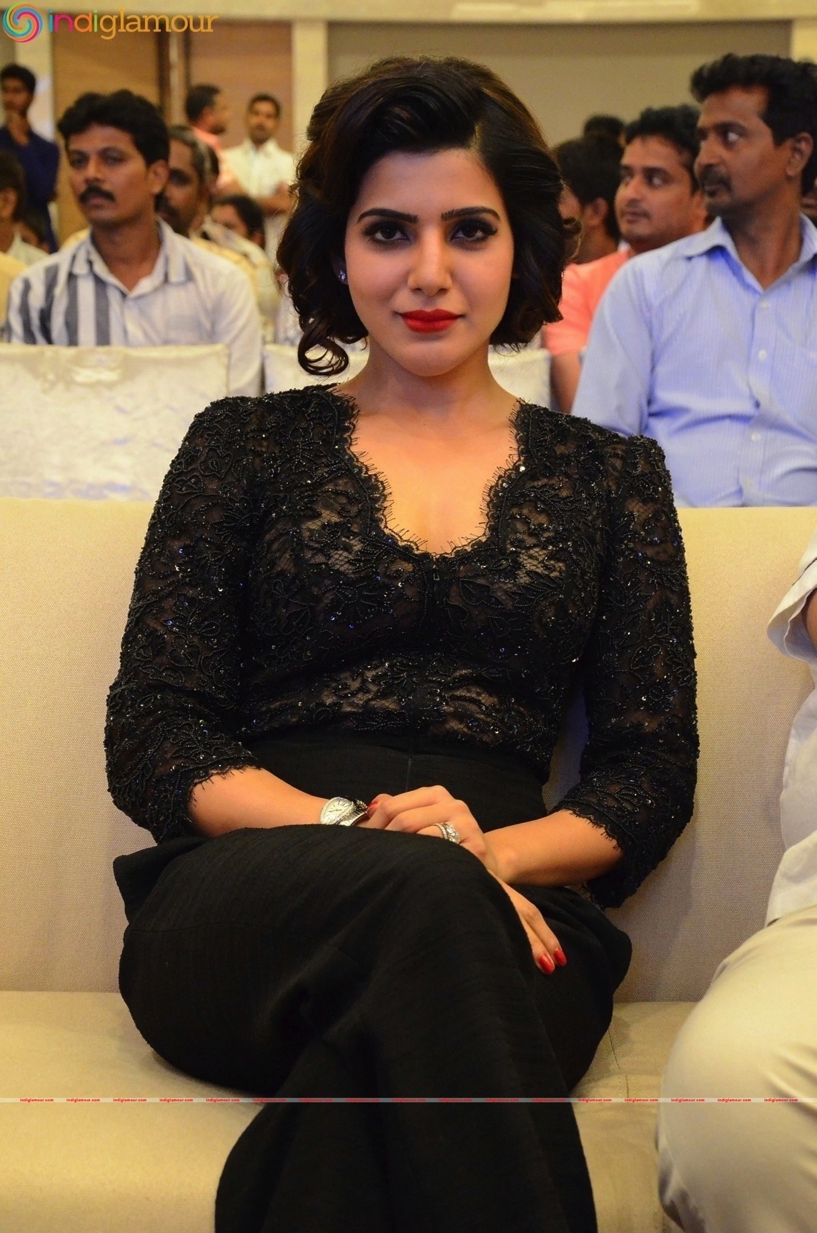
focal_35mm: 78
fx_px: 2667
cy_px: 616
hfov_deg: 17.4
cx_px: 408
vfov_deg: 26.0
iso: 5000
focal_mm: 52
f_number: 5.6
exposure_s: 1/80
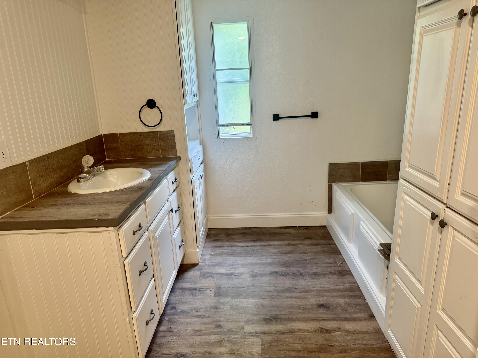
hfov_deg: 71.6
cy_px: 179
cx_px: 239
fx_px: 331
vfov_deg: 56.8
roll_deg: +1.6
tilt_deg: -15.6
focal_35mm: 24
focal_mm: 6.76
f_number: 1.78
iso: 250
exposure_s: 1/60
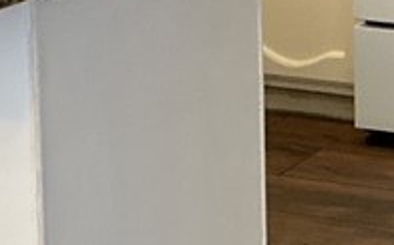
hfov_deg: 12.2
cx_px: 641
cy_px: -189
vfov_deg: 7.9
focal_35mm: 161
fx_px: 1727
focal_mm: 3
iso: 200
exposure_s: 1/60
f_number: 1.8
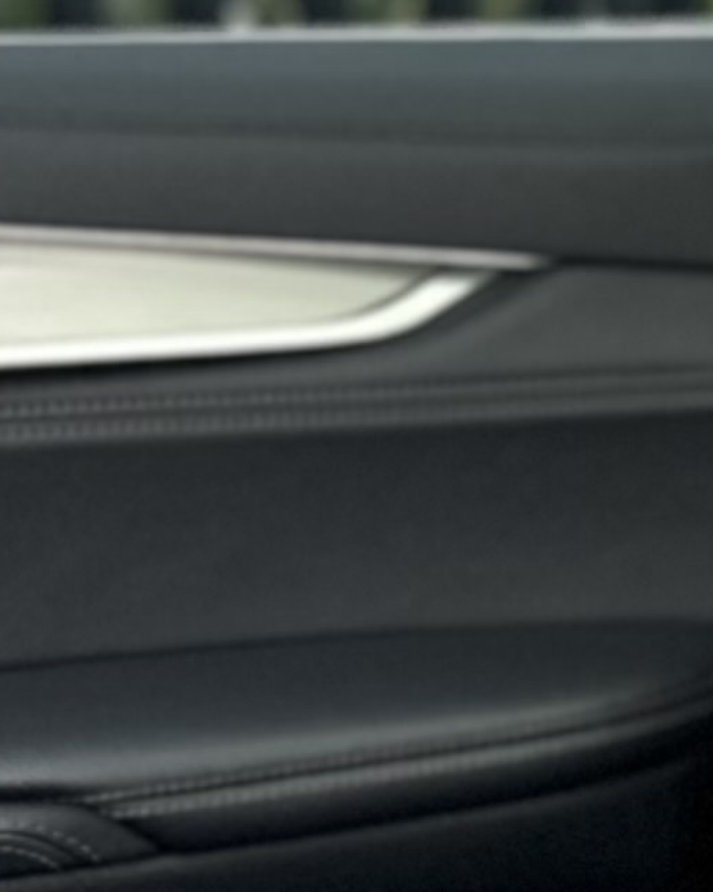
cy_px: 309
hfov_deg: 7.8
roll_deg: -5.3
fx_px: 3879
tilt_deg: -4.6
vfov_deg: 13.1
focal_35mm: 147
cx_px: 2672
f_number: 1.78
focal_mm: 6.86
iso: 80
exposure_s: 1/210
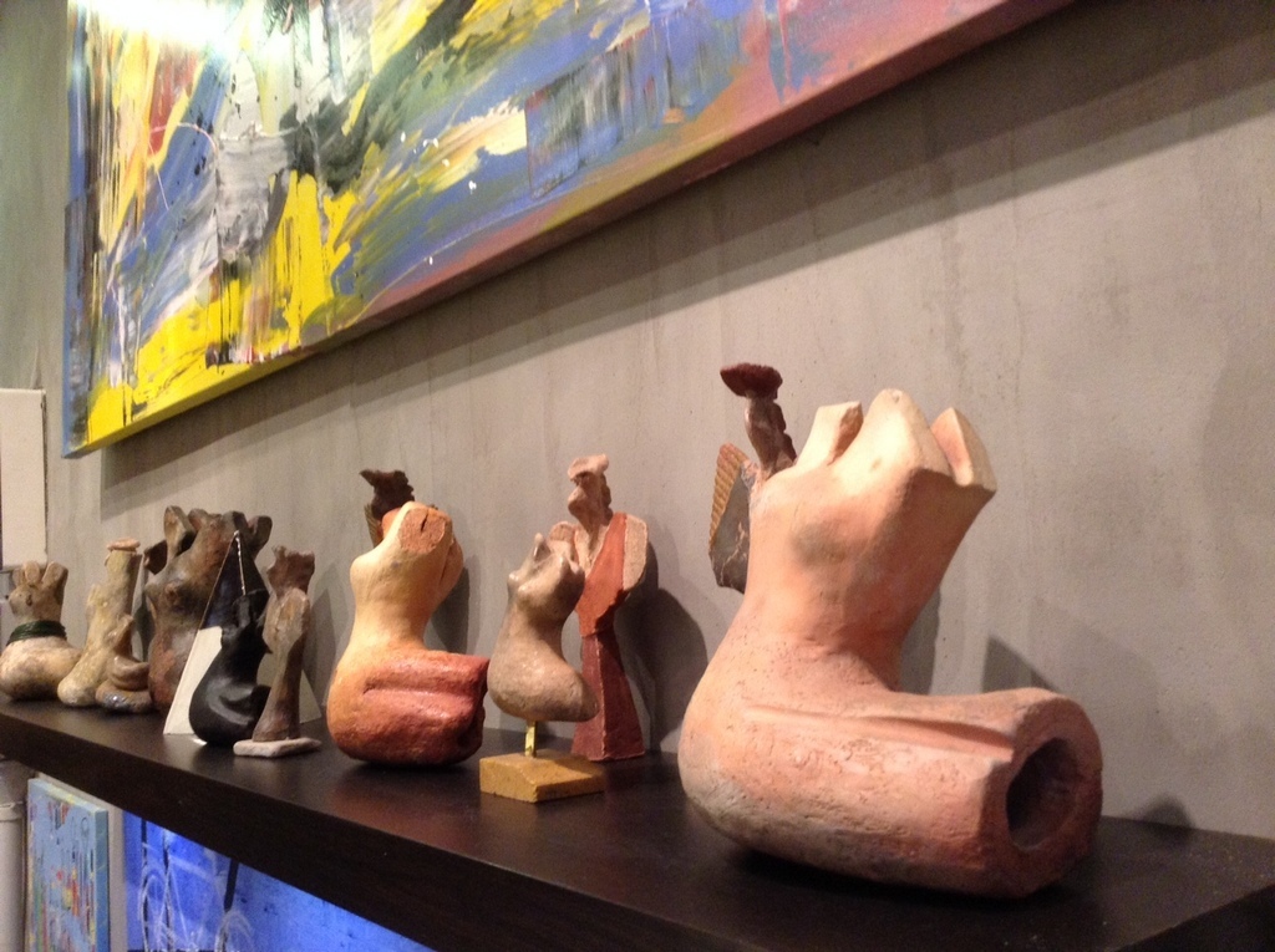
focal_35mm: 33
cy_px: 476
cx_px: 638
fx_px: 1214
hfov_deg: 55.4
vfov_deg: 42.8
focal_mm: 3.3
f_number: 2.4
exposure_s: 1/24
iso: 160
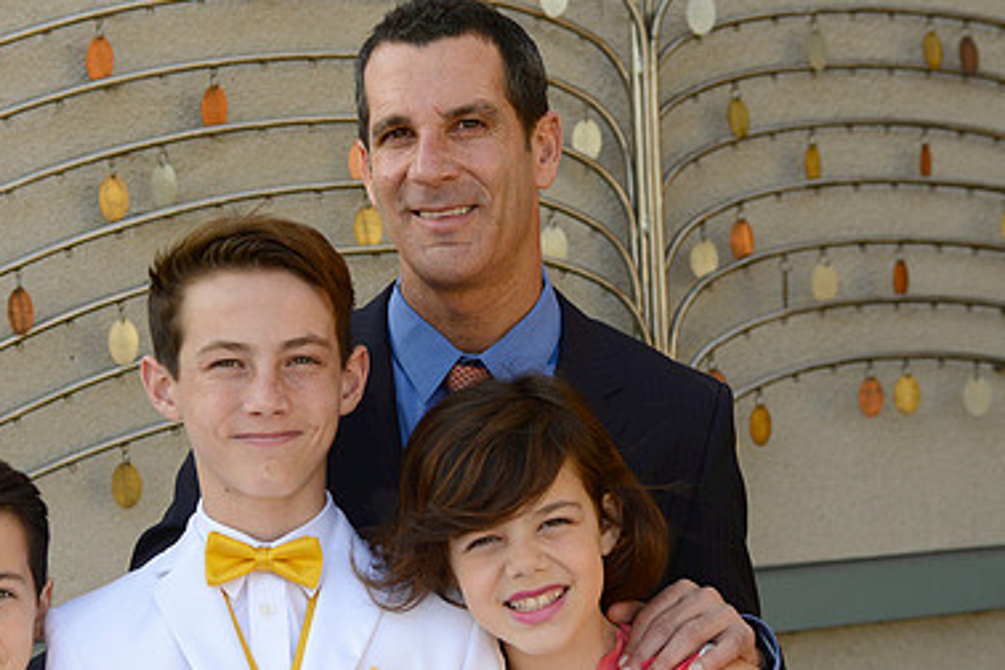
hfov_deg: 23.5
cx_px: 308
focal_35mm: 86
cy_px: 424
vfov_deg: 15.9
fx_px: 2401
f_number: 7.1
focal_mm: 56
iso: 200
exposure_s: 1/160
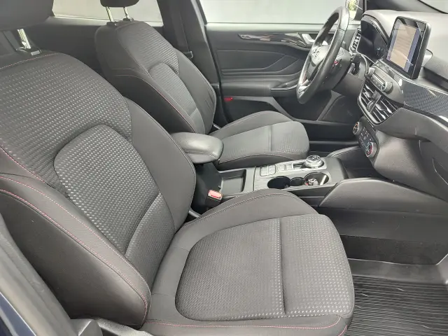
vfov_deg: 58.9
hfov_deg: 73.9
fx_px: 298
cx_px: 224
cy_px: 168
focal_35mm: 23
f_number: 1.8
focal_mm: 5.56
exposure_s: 1/100
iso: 192
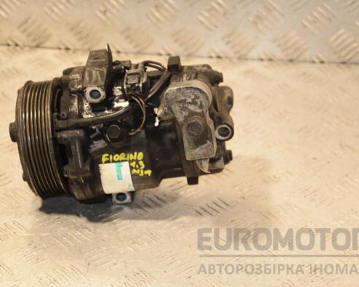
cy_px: 142
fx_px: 1126
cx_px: 184
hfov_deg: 18.1
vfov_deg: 14.5
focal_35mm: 106
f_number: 5.3
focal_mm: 62
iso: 800
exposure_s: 1/200
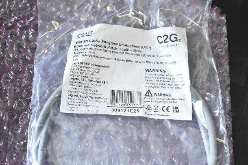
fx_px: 568
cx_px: 124
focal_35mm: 82
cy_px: 82
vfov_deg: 16.6
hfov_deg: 24.6
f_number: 5.6
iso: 2800
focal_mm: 55
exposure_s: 1/100
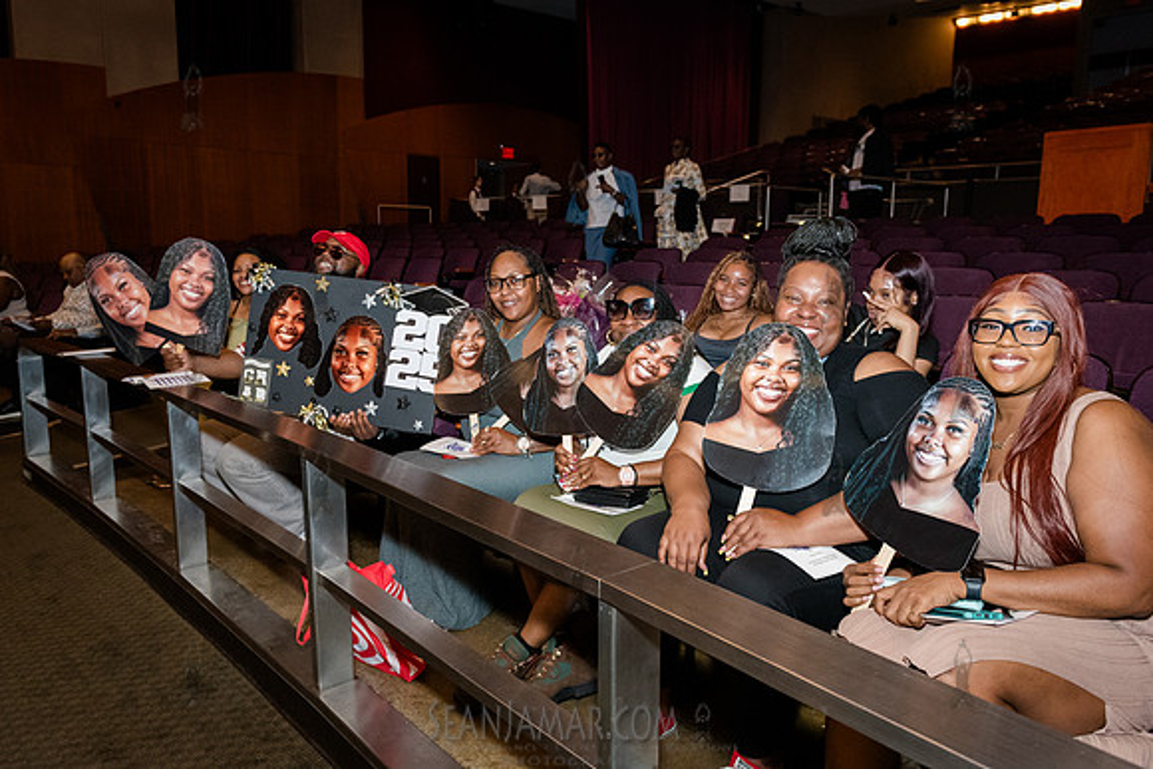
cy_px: 382
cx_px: 541
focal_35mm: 27
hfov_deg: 68.1
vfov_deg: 48.6
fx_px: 852
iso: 5000
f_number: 4
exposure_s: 1/200
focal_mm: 24
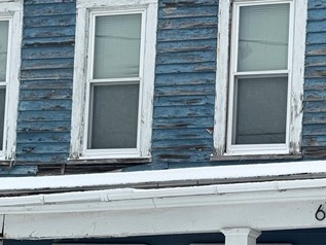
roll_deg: -2.6
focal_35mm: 155
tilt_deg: +4.8
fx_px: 1460
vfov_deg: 9.5
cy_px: 224
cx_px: 247
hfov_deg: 12.7
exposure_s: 1/1869
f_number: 1.78
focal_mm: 6.76
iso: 64
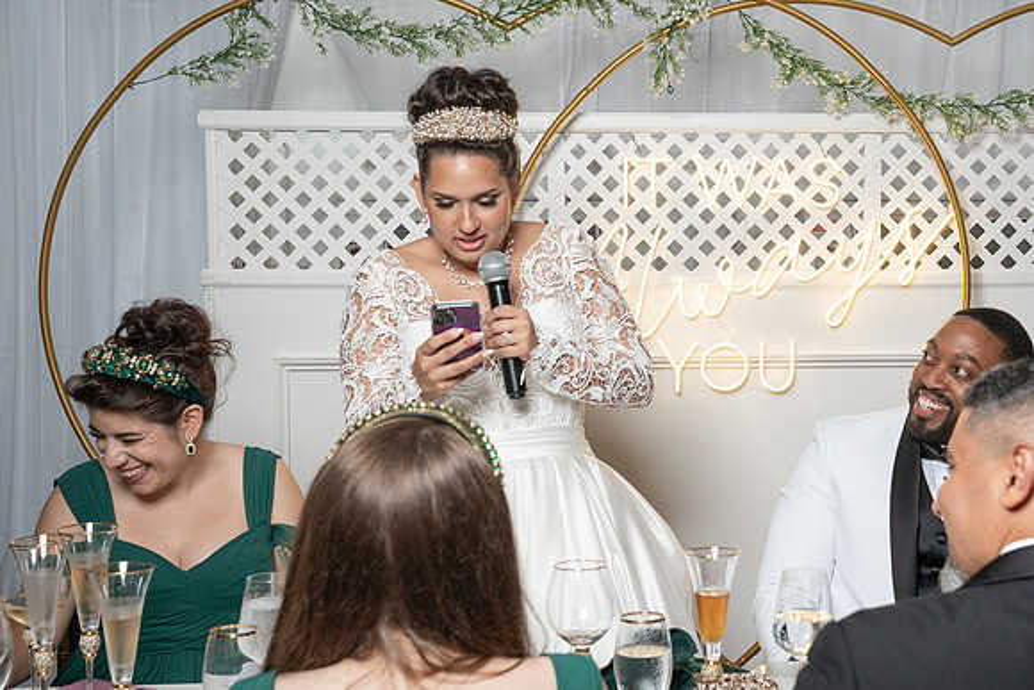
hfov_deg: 30.9
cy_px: 317
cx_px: 733
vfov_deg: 21.1
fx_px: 1848
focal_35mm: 64
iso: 1000
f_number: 5.6
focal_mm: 45
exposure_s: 1/200
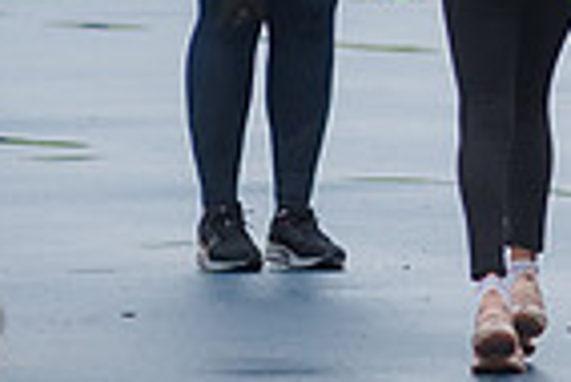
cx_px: 823
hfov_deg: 2.3
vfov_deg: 1.5
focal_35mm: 906
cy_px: -253
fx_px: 14385
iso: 400
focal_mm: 170
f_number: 4
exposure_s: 1/2000
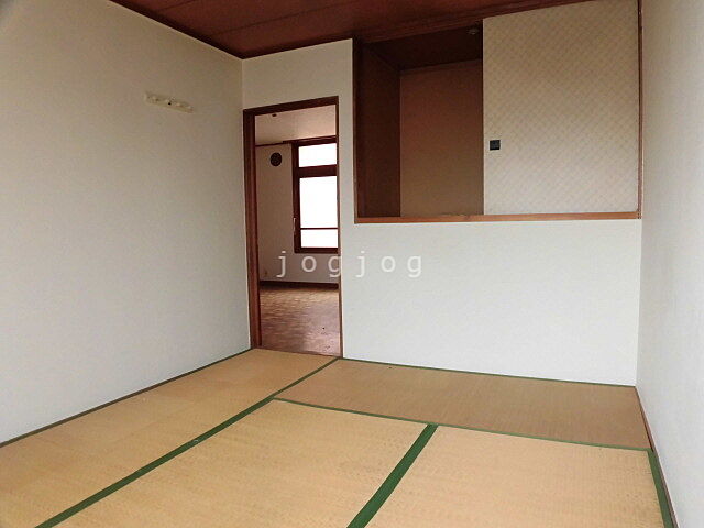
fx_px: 488
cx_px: 352
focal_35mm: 24
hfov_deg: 71.6
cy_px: 264
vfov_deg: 56.8
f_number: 3.1
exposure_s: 1/50
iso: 250
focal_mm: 4.3
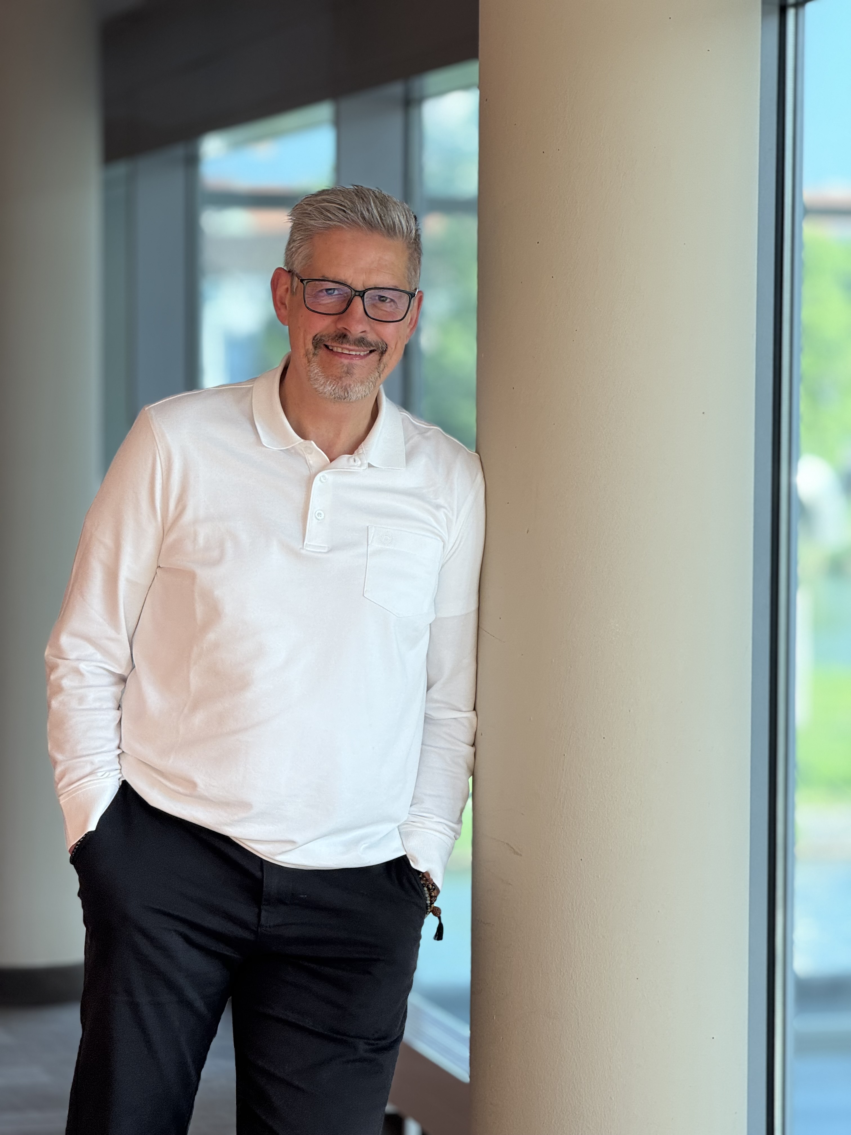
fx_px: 3933
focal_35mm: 120
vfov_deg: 16.4
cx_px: 426
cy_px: 568
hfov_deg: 12.3
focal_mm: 15.66
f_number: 2.8
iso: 80
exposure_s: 1/99
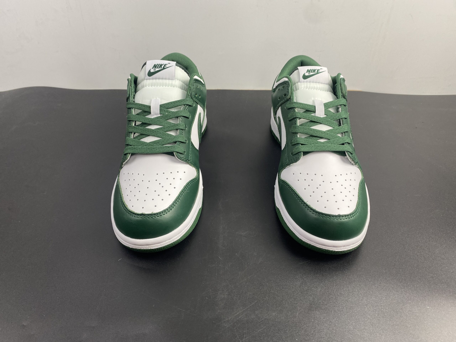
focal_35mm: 26
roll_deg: +0.1
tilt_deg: -35.4
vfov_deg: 53.1
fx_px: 343
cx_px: 228
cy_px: 171
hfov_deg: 67.3
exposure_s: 1/100
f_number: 1.8
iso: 100
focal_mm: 4.25
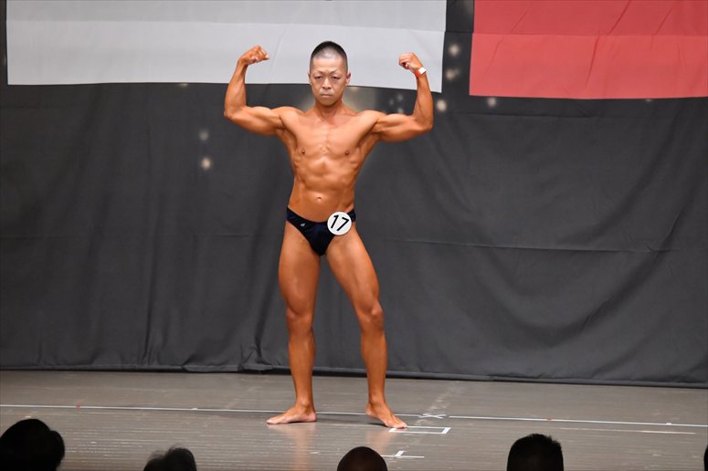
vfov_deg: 6.3
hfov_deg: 9.5
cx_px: 354
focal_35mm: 217
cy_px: 236
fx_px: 4266
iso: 6400
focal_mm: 145
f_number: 5.6
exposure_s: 1/400
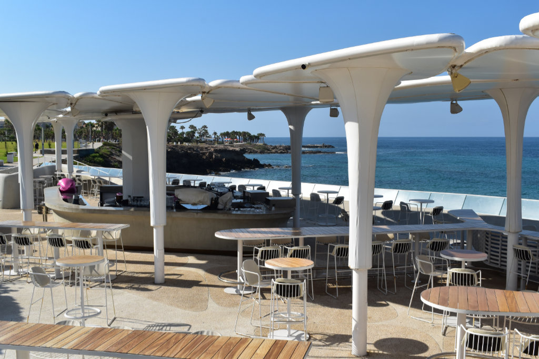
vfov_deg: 34.2
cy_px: 180
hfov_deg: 49.5
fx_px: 584
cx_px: 270
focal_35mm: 39
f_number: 11
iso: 250
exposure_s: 1/500
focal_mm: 26
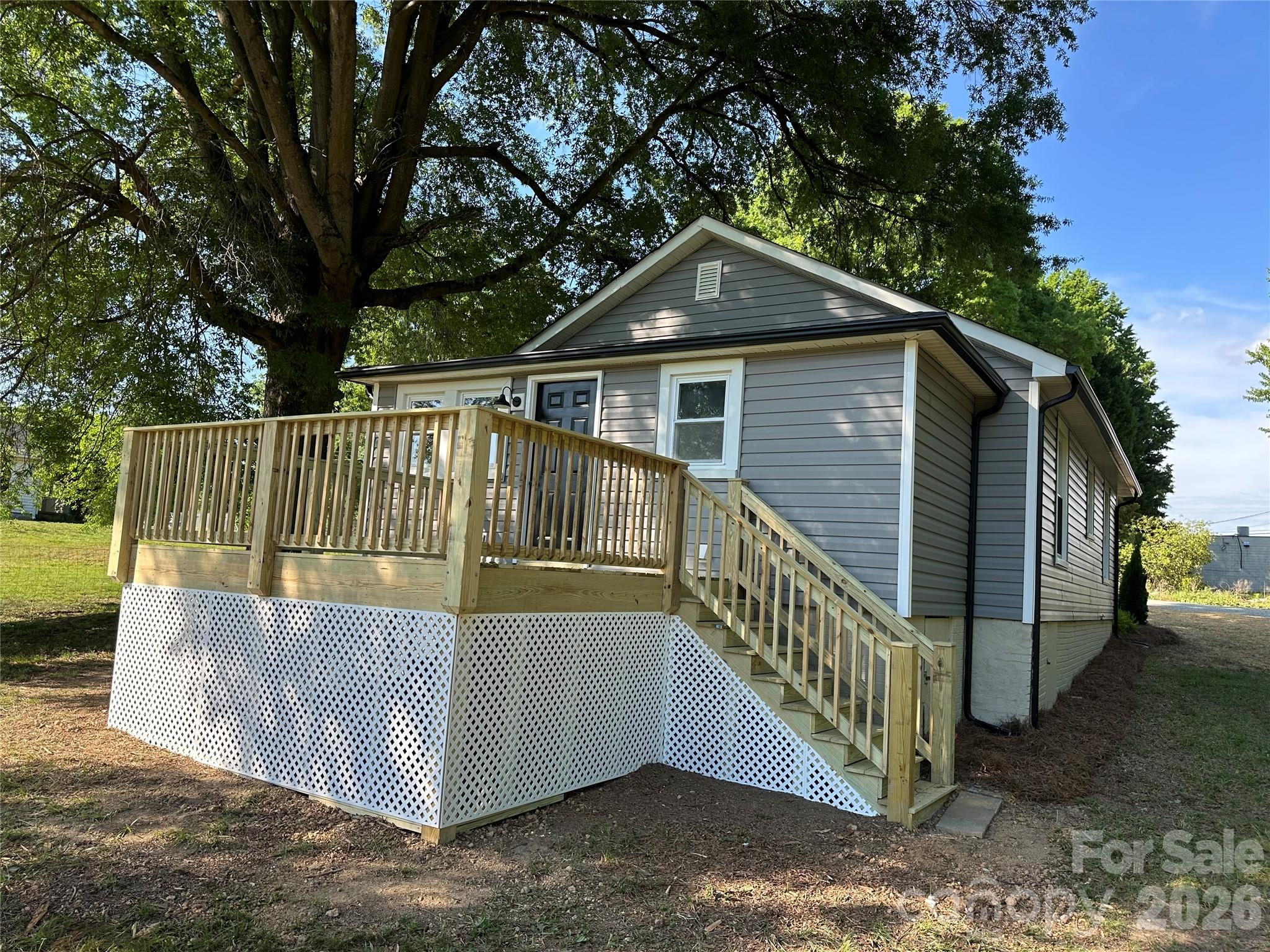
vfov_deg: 56.8
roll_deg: -4.4
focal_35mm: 24
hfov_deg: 71.6
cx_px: 635
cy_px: 476
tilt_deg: +6.5
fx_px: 881
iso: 80
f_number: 1.78
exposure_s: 1/971
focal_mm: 6.86
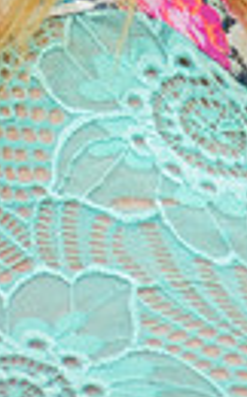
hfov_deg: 2.1
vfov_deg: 3.4
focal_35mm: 612
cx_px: 407
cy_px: -440
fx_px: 6606
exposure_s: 1/125
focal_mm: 90
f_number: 4
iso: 640
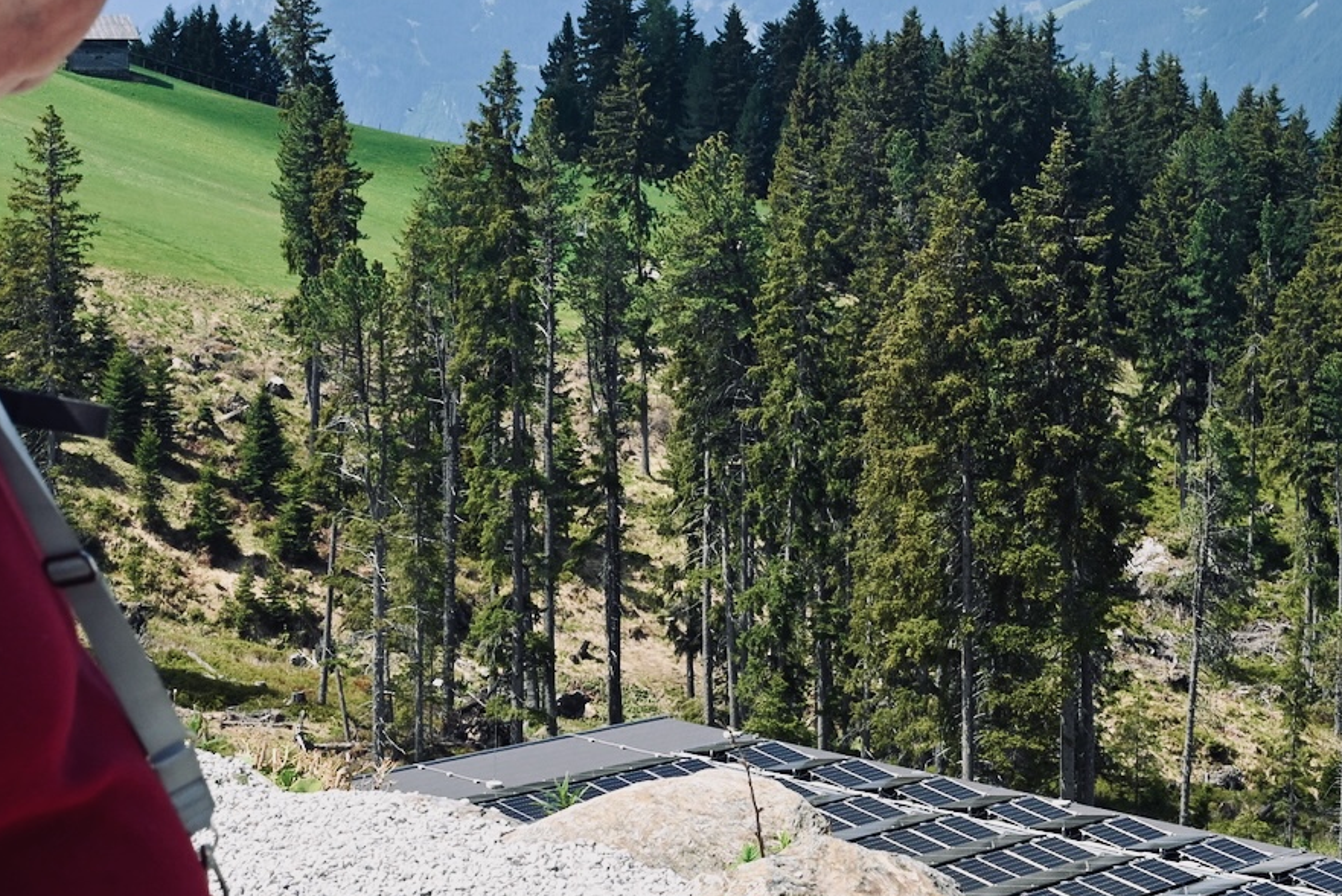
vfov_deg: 14.6
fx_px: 3468
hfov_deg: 21.9
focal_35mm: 93
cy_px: 204
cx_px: 821
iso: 800
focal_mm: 40
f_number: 16
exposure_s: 1/500
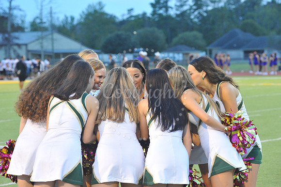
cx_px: 140
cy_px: 94
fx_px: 936
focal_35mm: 120
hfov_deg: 17.1
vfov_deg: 11.4
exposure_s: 1/200
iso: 4000
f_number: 5.6
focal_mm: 120
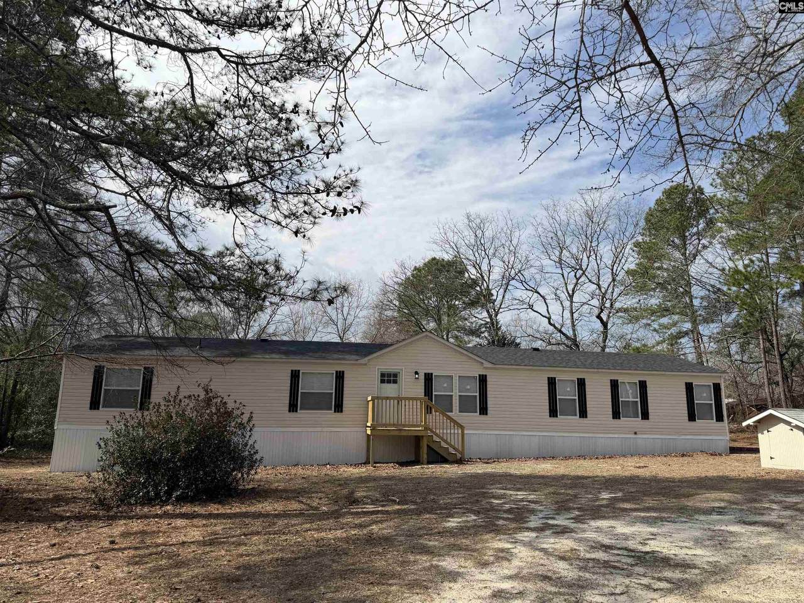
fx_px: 557
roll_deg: -0.7
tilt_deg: +11.5
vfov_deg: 56.8
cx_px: 402
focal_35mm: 24
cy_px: 302
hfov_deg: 71.6
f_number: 1.78
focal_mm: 6.76
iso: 80
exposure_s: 1/5714
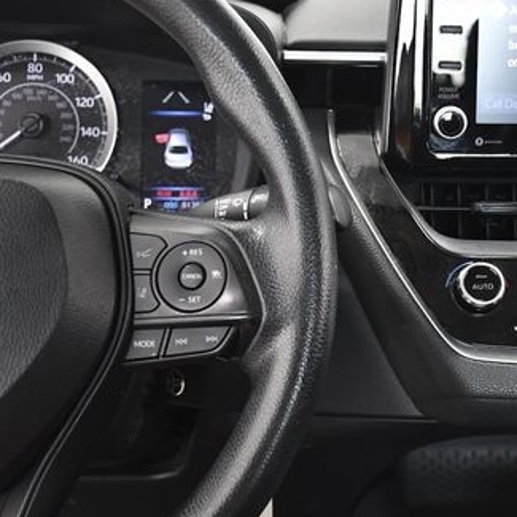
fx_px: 1132
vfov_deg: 25.7
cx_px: 377
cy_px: 230
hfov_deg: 25.5
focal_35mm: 67
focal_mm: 27
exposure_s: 1/160
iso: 2500
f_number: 4
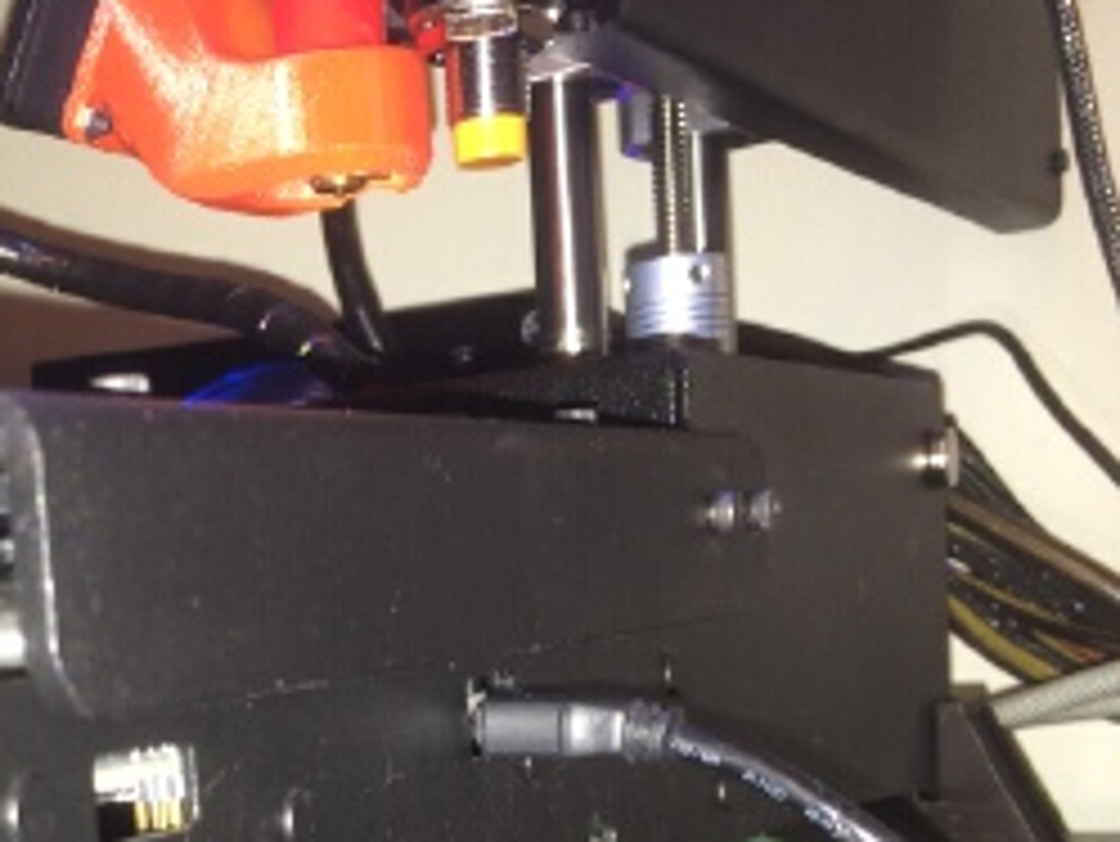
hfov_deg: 30.1
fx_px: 2007
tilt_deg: -8.7
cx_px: 151
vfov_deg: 22.6
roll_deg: +5.0
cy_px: 878
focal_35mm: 62
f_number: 2.2
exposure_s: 1/16
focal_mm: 4.15
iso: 64
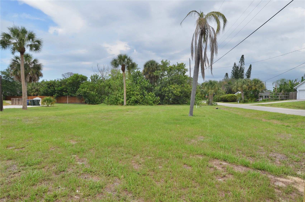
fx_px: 178
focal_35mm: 21
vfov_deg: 59.3
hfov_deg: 81.3
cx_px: 152
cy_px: 101
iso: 140
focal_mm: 14
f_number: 8
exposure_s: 1/250
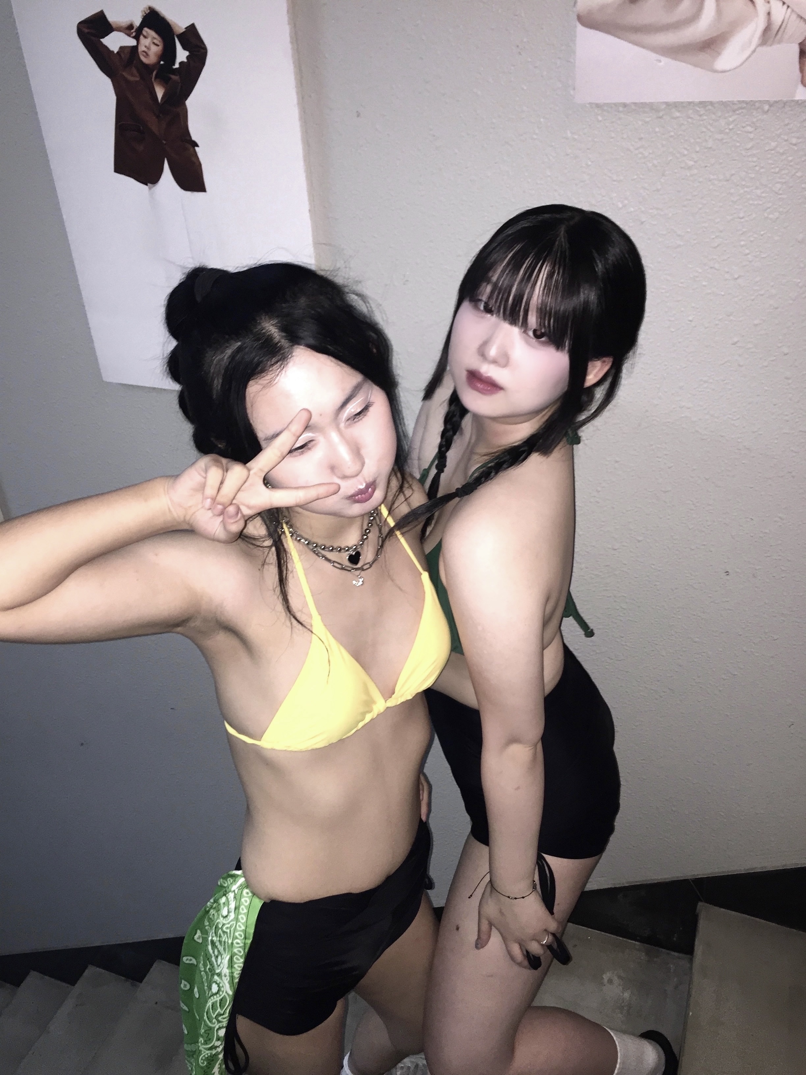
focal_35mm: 29
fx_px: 900
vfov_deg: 61.7
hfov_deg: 48.2
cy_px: 538
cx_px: 403
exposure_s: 1/16
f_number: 2.2
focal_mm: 4.15
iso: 125
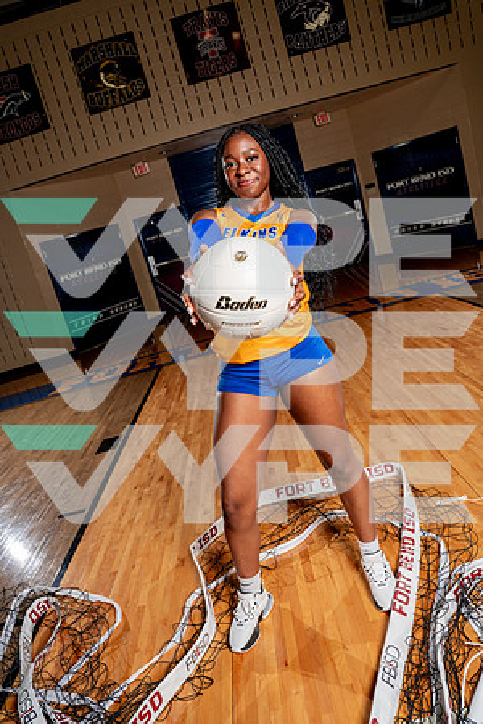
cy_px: 362
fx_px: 503
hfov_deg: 51.3
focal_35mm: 25
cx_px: 242
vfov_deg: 71.5
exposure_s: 1/250
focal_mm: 25
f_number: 5.6
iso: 200
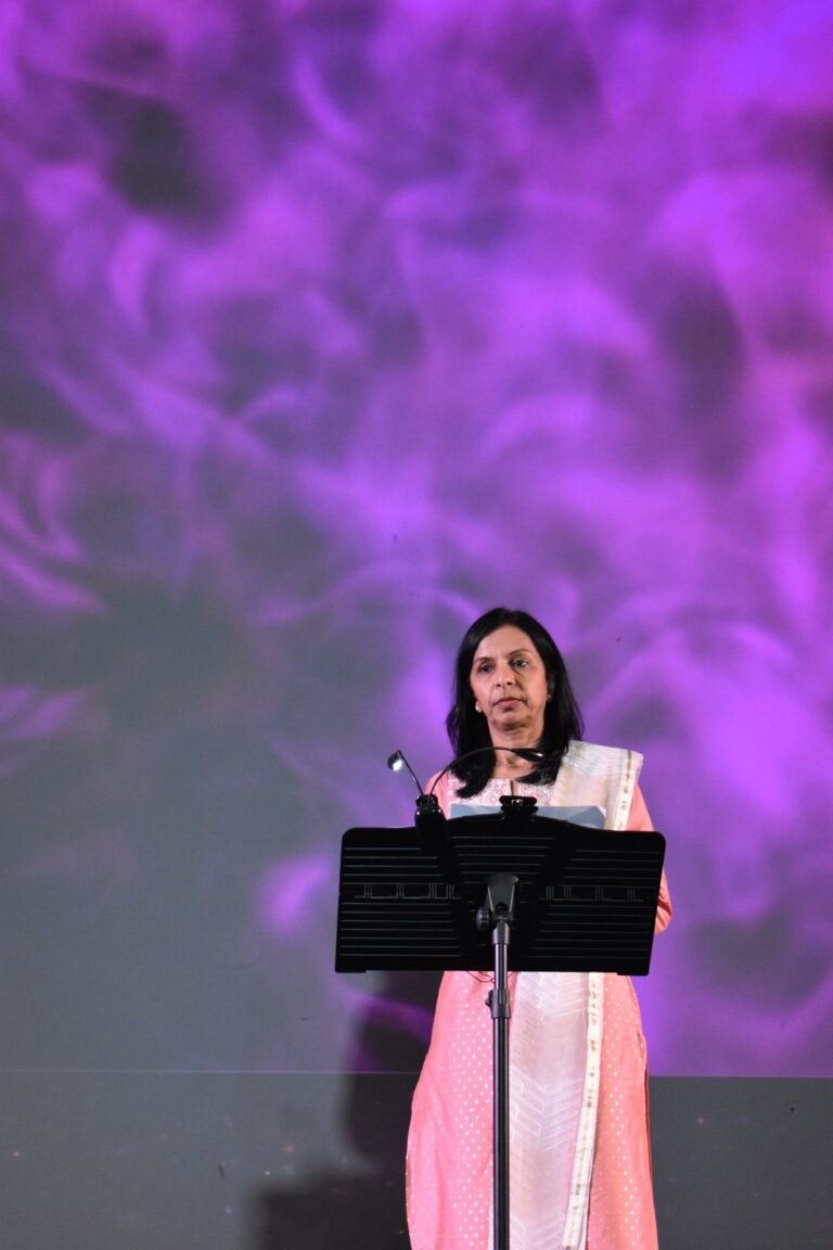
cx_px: 416
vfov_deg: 28.1
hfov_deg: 18.9
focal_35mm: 72
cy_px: 625
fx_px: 2499
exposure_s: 1/60
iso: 3200
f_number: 5.3
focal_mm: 48
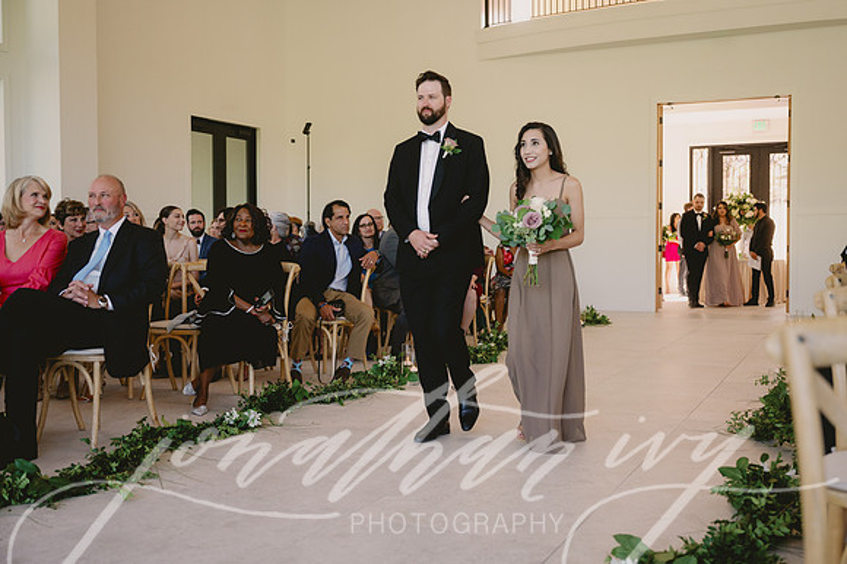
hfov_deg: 51.8
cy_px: 265
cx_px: 449
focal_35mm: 37
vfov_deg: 35.8
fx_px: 872
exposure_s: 1/640
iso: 1250
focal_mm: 35
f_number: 2.8
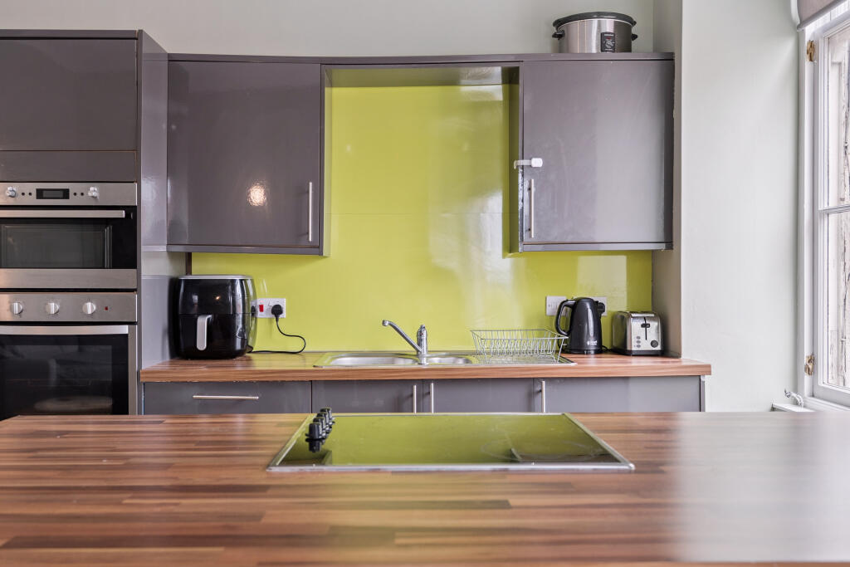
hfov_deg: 60.3
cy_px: 284
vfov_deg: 42.3
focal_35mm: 31
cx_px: 425
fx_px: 732
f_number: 4
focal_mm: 21.2
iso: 320
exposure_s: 1/60
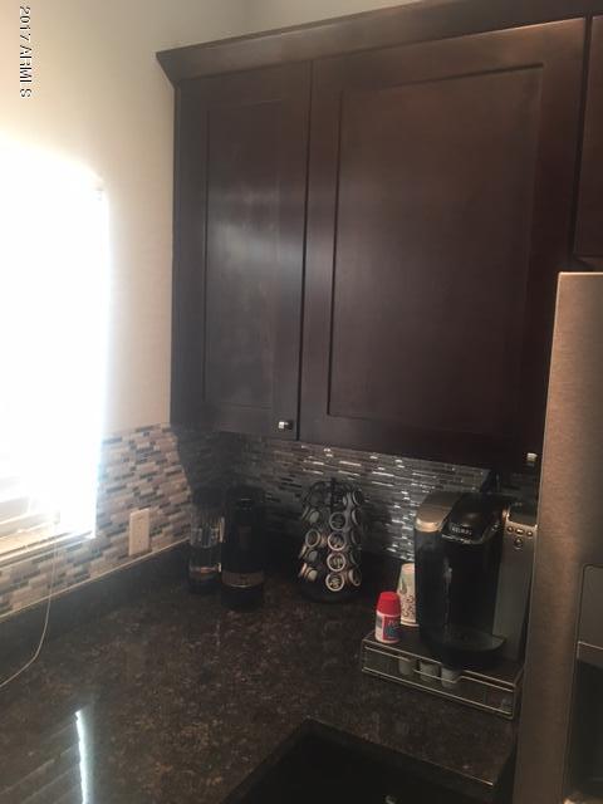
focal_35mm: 29
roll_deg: -1.3
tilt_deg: -7.2
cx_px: 302
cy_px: 402
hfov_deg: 48.2
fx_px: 674
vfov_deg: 61.7
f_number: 2.2
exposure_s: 1/8
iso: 80
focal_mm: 4.15
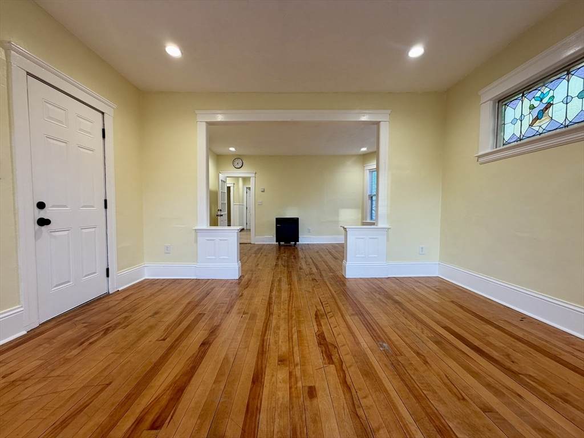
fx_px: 236
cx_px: 292
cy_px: 219
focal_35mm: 14
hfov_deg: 102.1
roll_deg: -0.4
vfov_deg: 85.7
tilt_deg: -2.2
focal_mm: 2.22
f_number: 2.2
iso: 80
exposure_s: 1/111
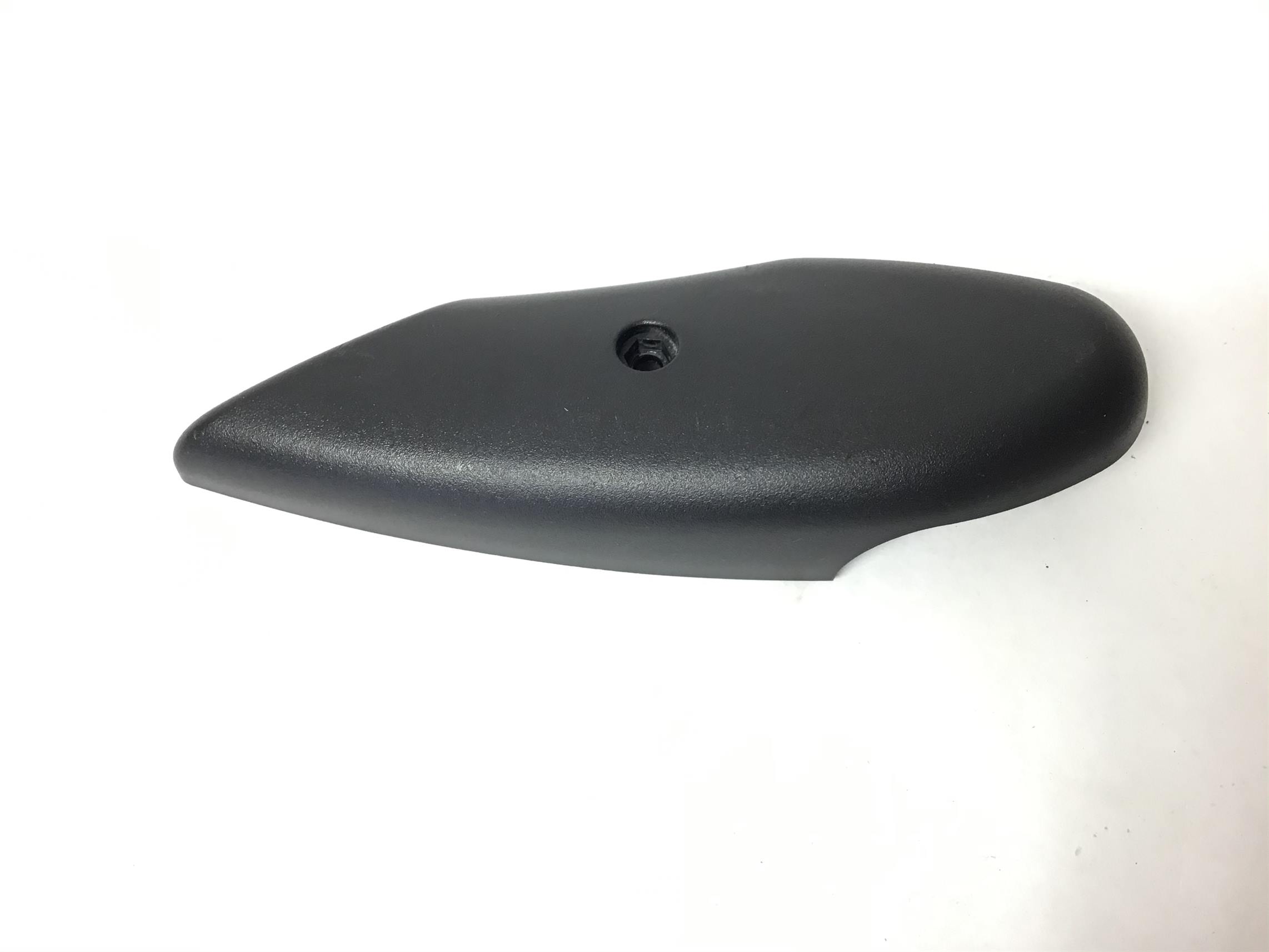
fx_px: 1136
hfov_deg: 58.4
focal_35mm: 31
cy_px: 476
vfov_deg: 45.4
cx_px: 634
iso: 100
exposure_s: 1/33
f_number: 2.4
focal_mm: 3.3
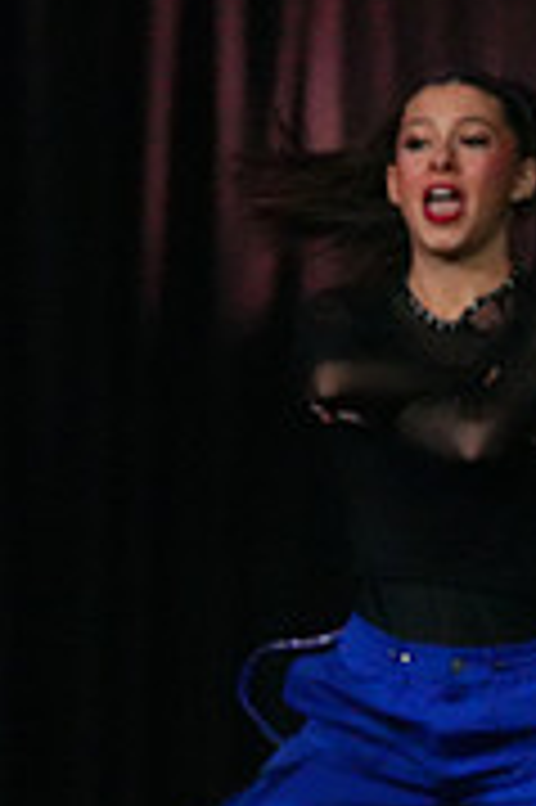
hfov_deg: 1.4
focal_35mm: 972
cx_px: -757
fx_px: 21748
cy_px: 727
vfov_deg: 2.1
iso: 16000
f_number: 3.5
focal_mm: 300
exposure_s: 1/1250
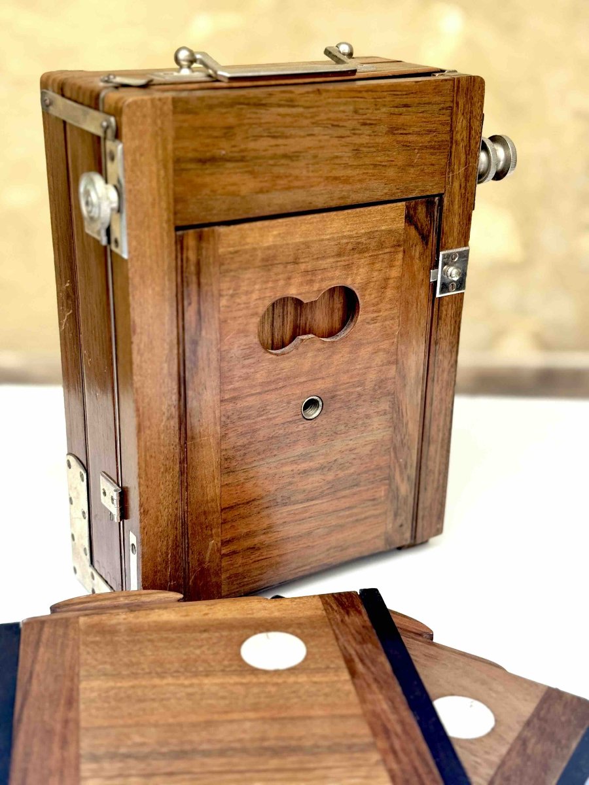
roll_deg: +0.8
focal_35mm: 48
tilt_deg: -24.0
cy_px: 392
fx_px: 1089
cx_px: 294
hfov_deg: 30.3
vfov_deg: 39.7
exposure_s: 1/50
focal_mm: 6.76
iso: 100
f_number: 1.78
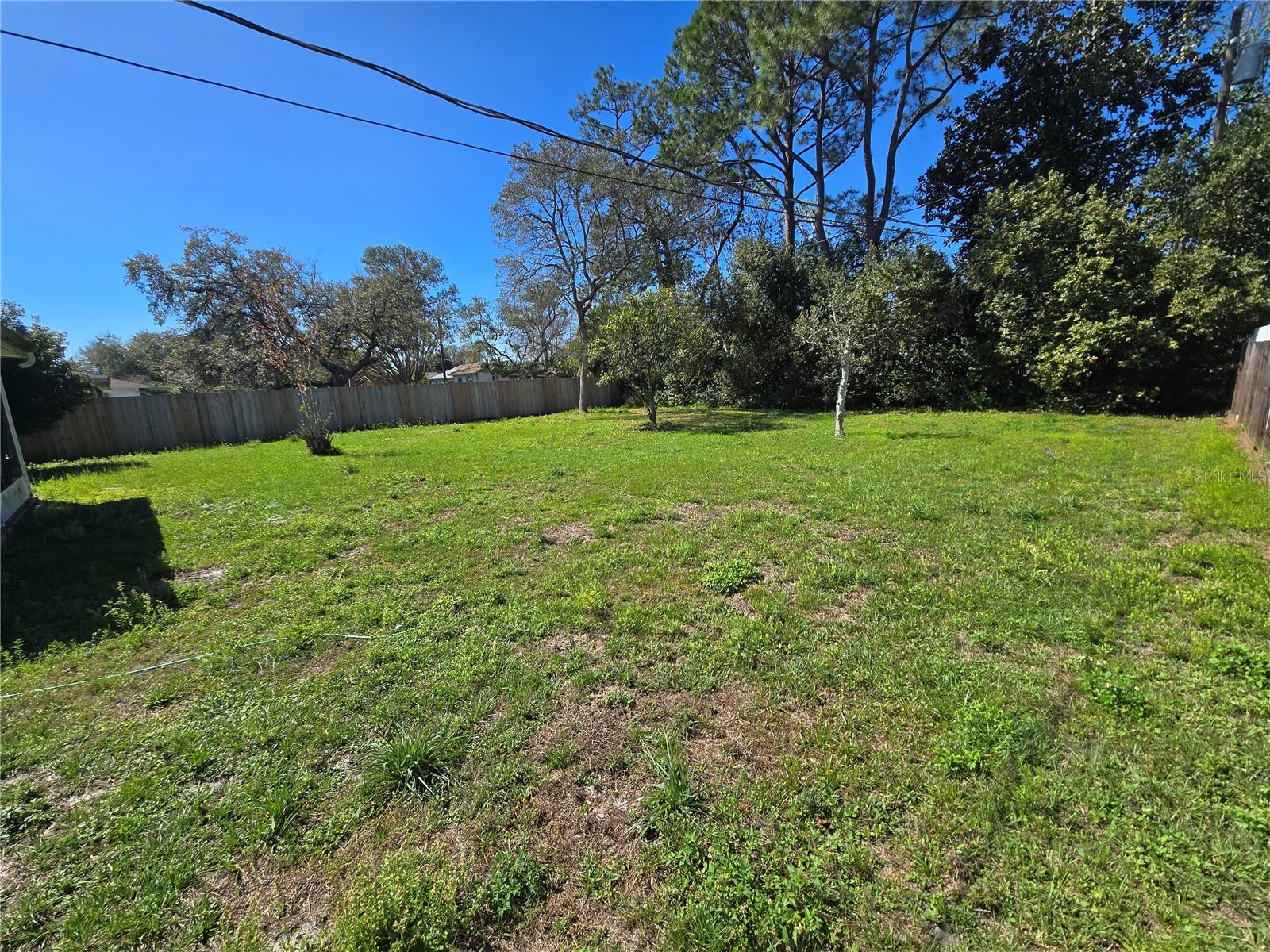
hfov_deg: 106.2
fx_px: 477
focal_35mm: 13
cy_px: 476
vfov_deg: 89.9
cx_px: 635
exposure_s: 1/1804
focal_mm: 2.2
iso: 50
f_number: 2.2
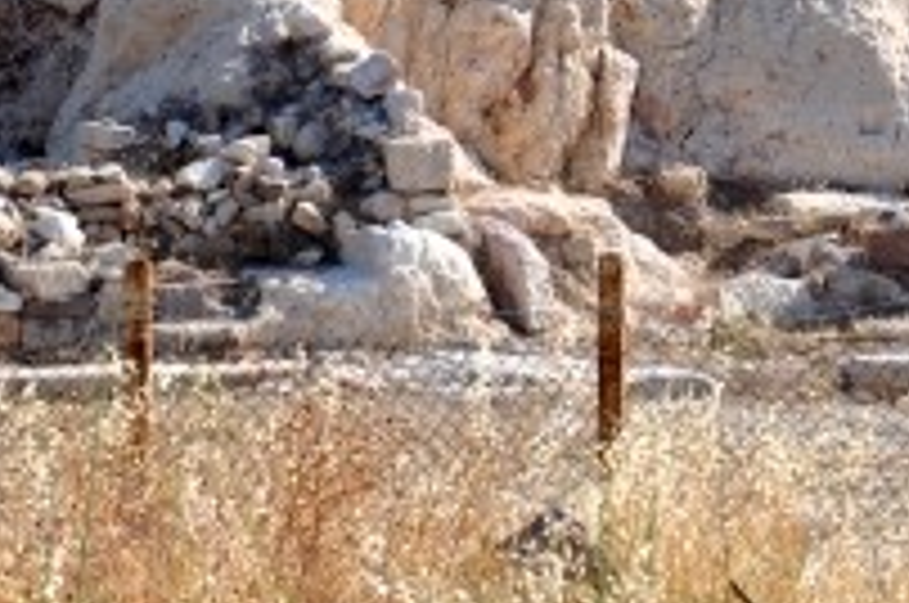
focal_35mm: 447
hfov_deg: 4.6
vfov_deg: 3.1
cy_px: -133
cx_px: 238
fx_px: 11269
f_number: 9
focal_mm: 90
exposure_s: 1/320
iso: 200
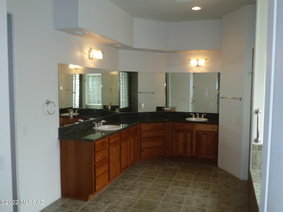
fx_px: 245
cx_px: 142
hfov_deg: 60.0
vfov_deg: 46.8
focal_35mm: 30
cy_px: 106
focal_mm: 5.4
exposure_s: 1/60
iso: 200
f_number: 3.5
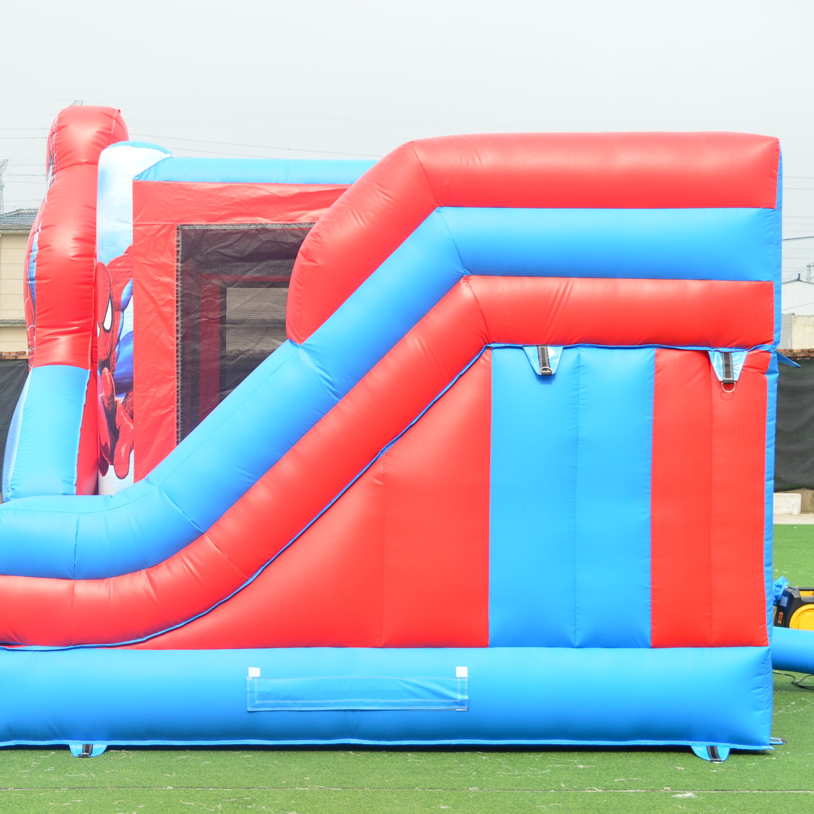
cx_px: 236
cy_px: 408
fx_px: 1587
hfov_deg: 28.5
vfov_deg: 28.8
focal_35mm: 60
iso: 100
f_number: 7.1
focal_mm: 31
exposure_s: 1/200
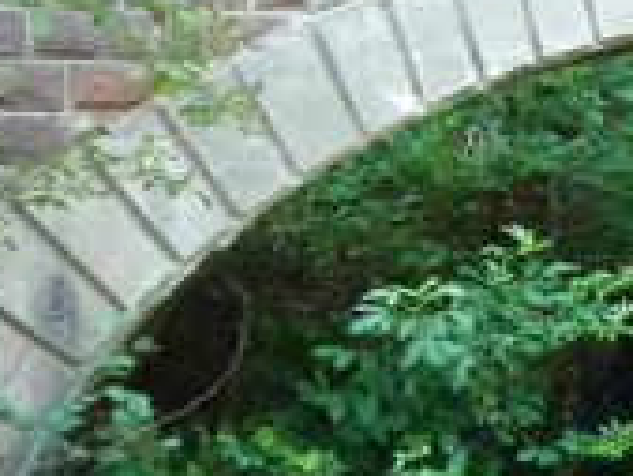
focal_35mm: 91
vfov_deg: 16.3
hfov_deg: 21.2
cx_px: 513
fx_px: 1665
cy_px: 206
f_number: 3.3
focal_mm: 5.2
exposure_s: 1/30
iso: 200
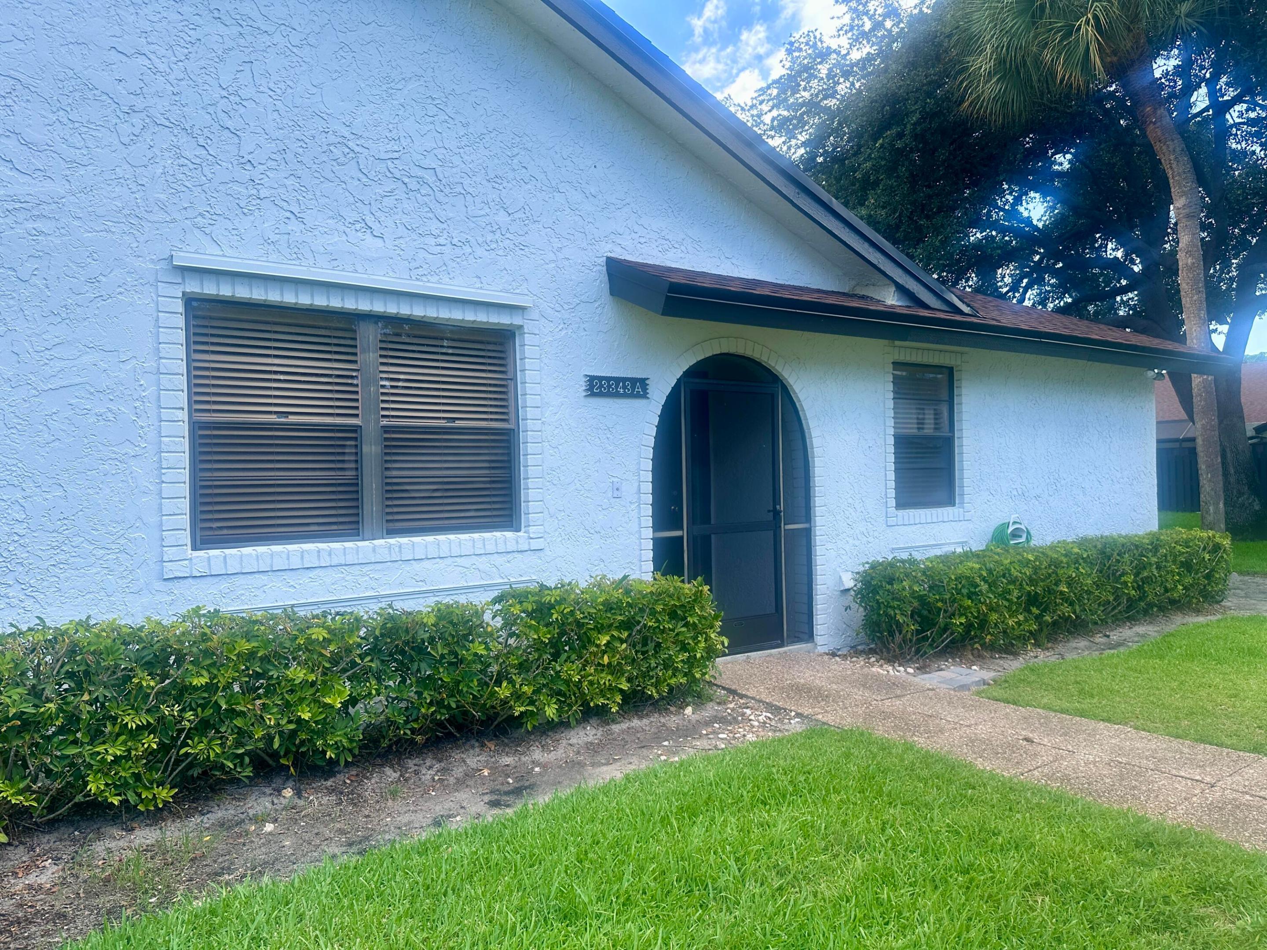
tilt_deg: +1.2
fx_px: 878
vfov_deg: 56.8
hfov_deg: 71.6
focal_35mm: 24
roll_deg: +0.9
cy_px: 475
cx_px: 634
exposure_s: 1/1227
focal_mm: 6.86
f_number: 1.78
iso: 80
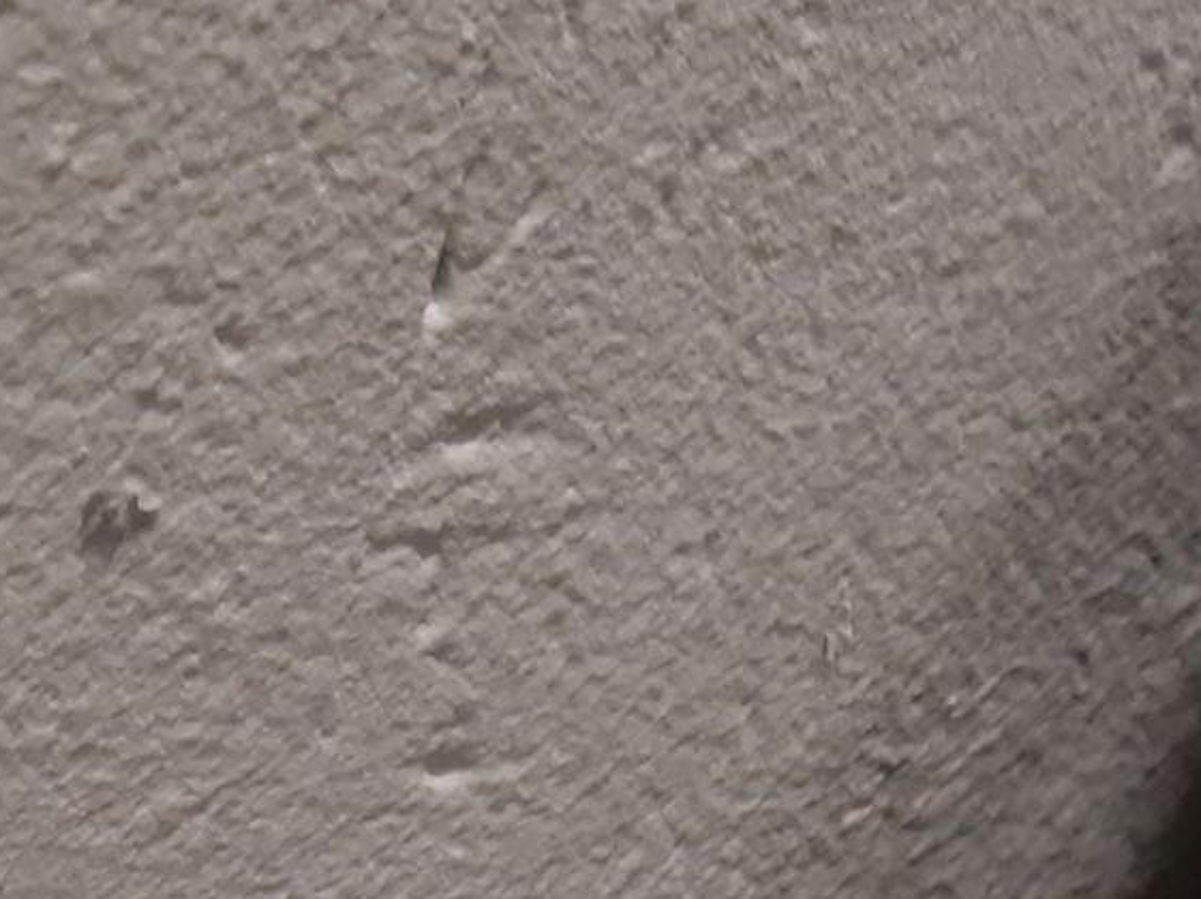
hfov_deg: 19.5
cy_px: 1079
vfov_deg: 15.0
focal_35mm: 95
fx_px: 3294
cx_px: 1428
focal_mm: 3.93
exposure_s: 1/50
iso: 200
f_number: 1.7
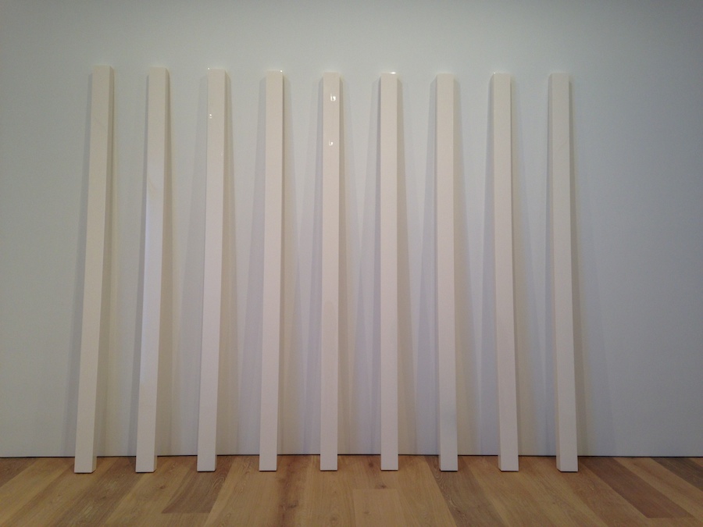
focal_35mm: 33
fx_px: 670
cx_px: 352
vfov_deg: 42.9
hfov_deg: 55.4
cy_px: 264
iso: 50
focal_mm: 4.12
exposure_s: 1/30
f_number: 2.4
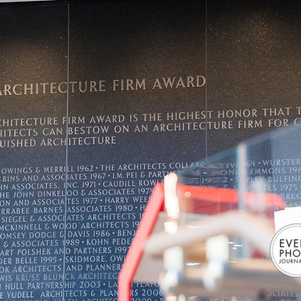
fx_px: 1112
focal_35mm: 113
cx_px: 122
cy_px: 151
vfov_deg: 15.4
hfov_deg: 15.4
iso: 2500
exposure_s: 1/200
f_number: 4
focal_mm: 88
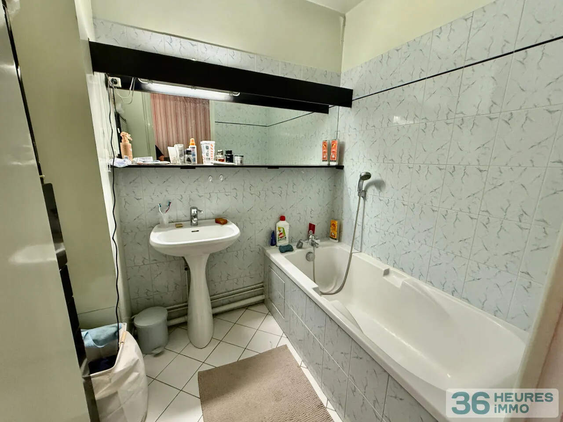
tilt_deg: -12.6
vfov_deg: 85.7
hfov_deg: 102.1
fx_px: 228
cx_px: 282
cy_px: 211
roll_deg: -0.1
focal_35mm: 14
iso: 320
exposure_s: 1/50
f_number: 2.2
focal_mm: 2.22
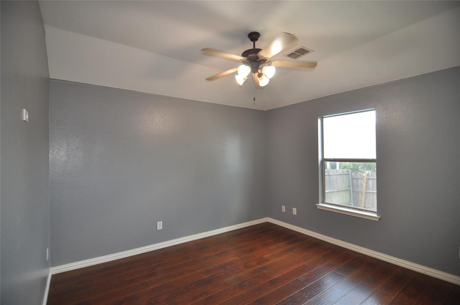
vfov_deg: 71.9
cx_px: 230
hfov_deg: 95.1
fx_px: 211
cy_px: 152
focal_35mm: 16
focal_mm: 11
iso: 400
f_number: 2.8
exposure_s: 1/125
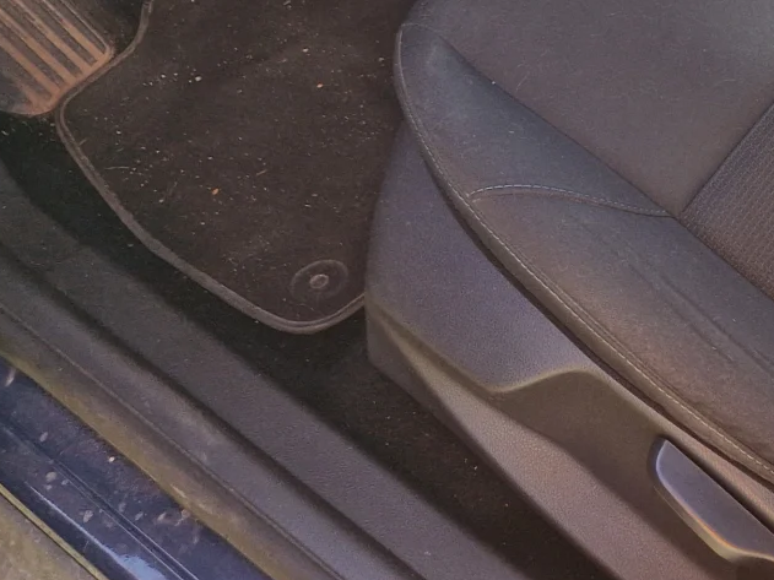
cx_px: 845
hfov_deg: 25.8
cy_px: -296
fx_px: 1565
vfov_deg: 18.5
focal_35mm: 70
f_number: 1.8
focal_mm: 5.4
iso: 50
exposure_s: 1/180
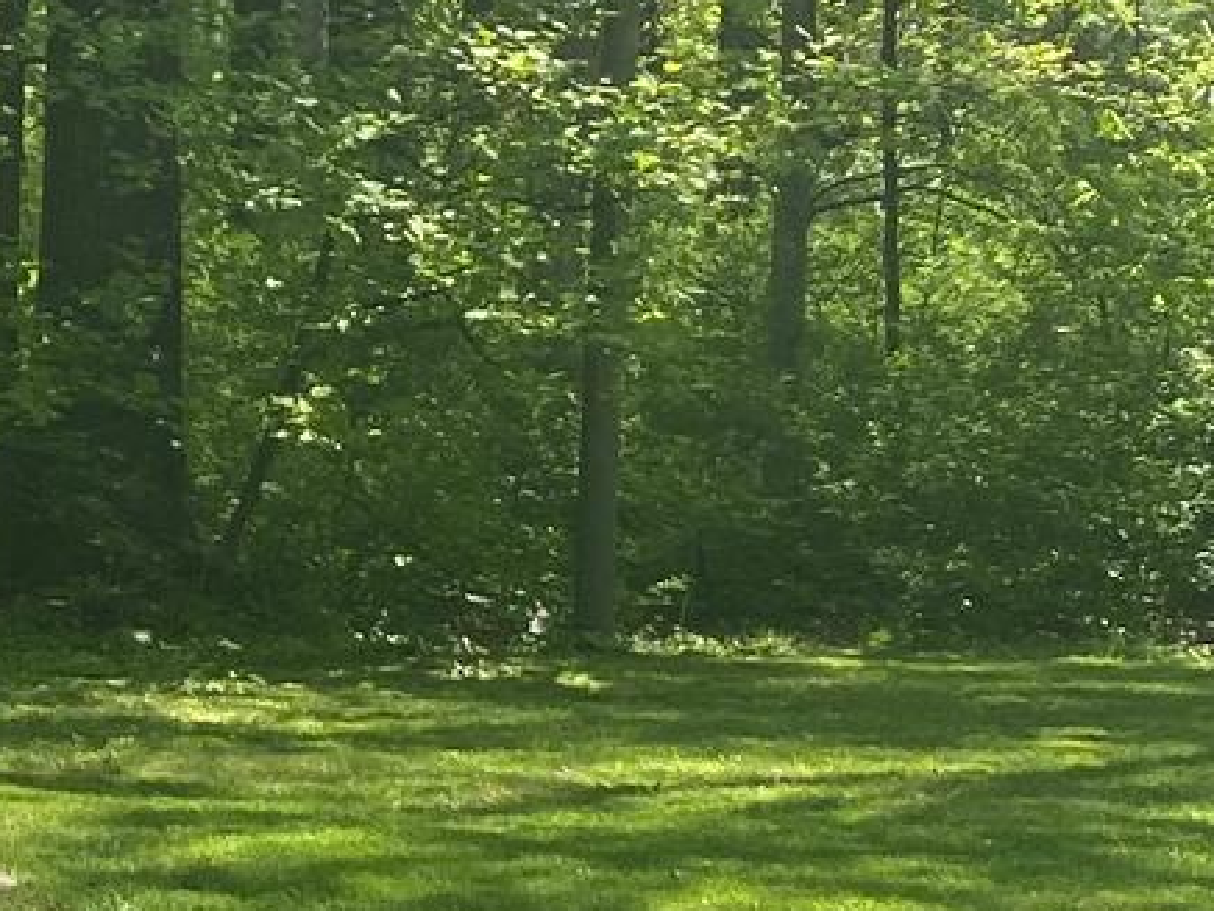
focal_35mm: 122
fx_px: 4279
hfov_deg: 15.3
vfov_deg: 12.1
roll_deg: -2.5
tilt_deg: +1.5
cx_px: -390
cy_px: 501
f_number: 1.8
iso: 32
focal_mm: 4.25
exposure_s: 1/858
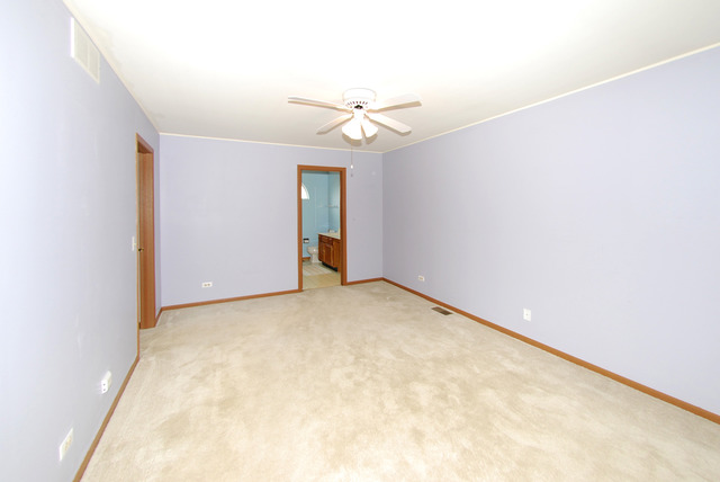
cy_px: 241
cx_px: 360
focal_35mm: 16
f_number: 4
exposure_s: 1/60
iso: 200
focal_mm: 10.5
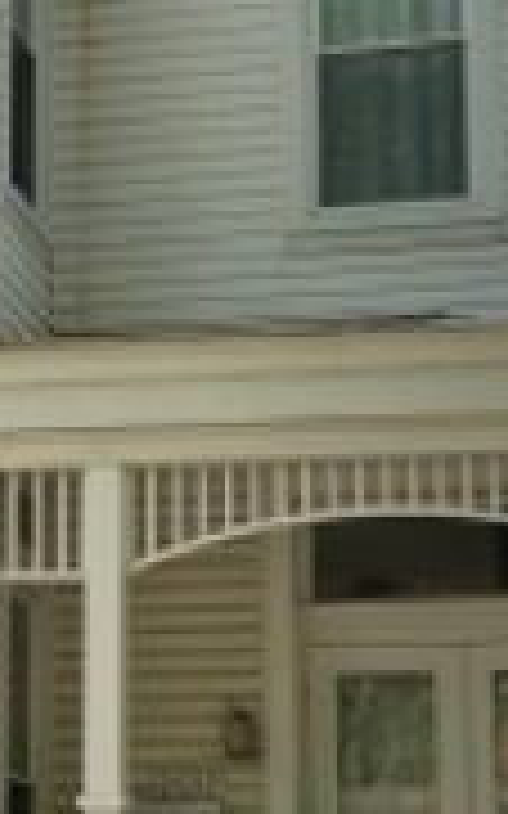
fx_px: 2505
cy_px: 515
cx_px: 27
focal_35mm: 113
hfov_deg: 11.5
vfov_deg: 18.4
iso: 16
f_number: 1.8
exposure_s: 1/1377
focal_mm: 3
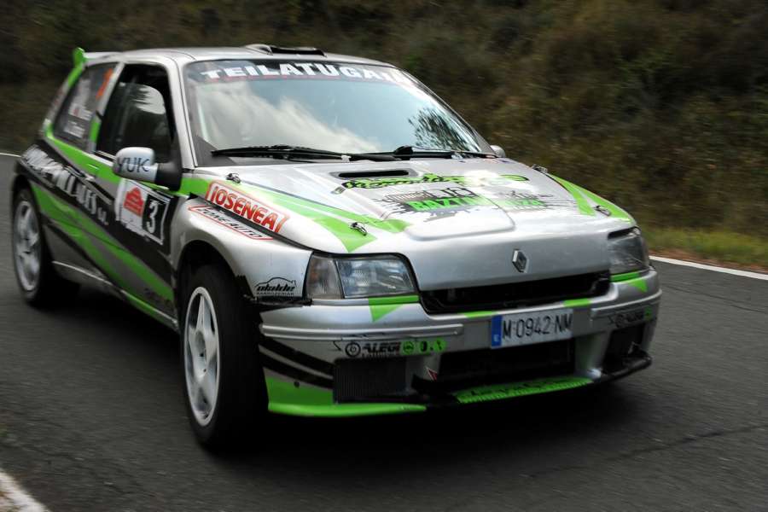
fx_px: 1067
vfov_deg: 27.0
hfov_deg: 39.6
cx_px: 384
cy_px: 256
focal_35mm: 50
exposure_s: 1/500
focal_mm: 50
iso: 1600
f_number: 13
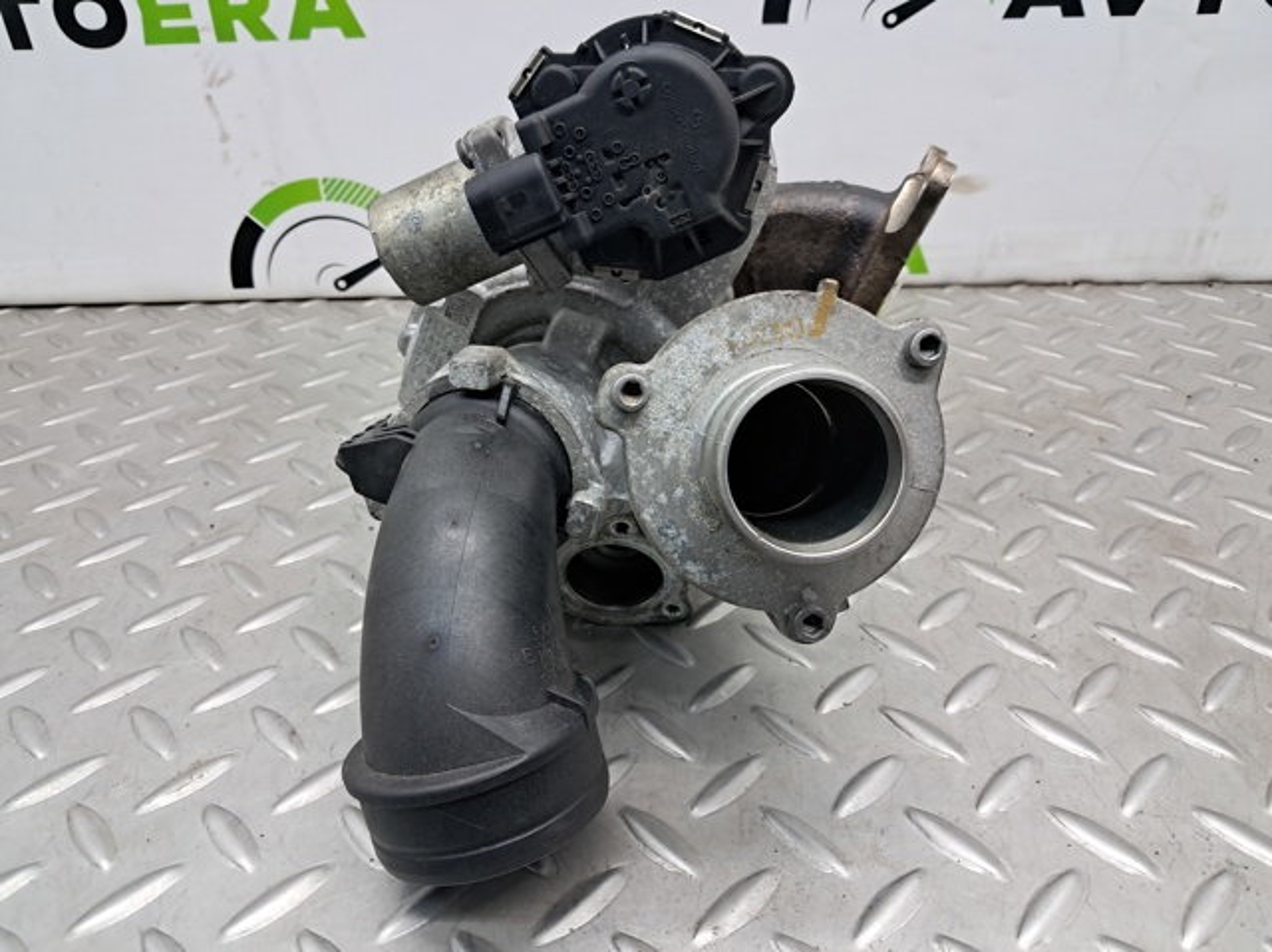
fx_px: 991
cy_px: 476
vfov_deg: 51.3
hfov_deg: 65.4
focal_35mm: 27
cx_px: 636
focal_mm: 4
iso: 160
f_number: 1.8
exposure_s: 1/50
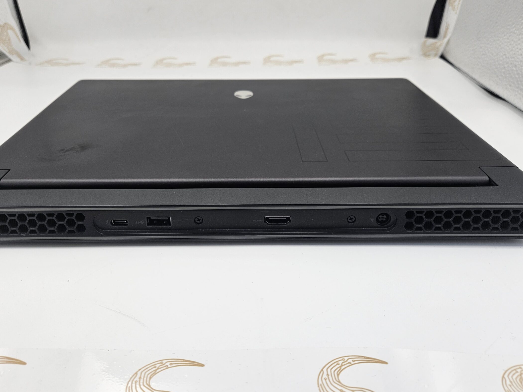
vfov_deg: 49.7
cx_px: 243
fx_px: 423
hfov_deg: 63.4
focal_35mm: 28
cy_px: 187
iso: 40
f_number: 1.8
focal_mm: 5.4
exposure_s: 1/170
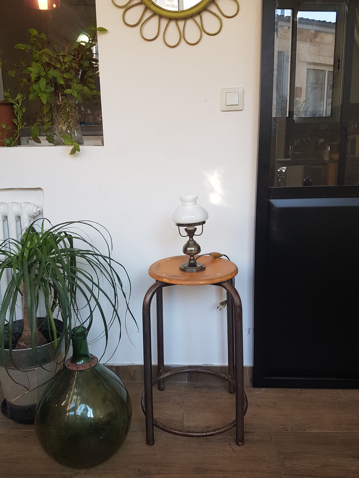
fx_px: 360
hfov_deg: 53.1
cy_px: 239
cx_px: 180
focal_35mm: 26
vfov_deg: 67.3
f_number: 1.7
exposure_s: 1/100
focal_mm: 4.2
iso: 50
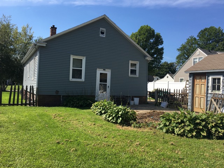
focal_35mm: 29
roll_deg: -2.1
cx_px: 112
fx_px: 188
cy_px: 84
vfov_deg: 48.2
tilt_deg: +2.4
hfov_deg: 61.7
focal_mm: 4.15
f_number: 2.2
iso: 25
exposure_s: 1/1304
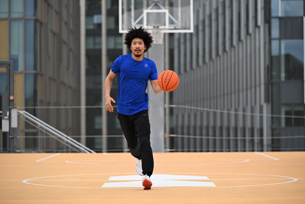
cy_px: 102
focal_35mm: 116
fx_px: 983
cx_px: 153
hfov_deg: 17.6
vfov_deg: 11.8
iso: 100
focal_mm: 115
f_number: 2.8
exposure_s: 1/1000
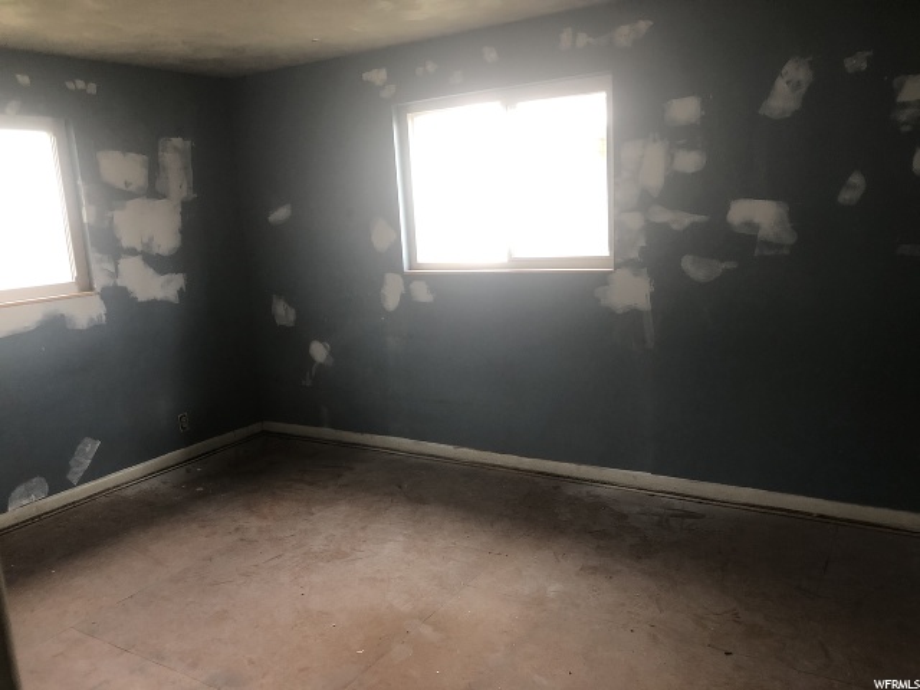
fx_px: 744
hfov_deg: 63.4
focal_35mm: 28
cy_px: 345
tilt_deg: -10.8
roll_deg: +3.0
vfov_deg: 49.7
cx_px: 460
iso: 32
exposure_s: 1/30
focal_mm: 3.99
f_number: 1.8
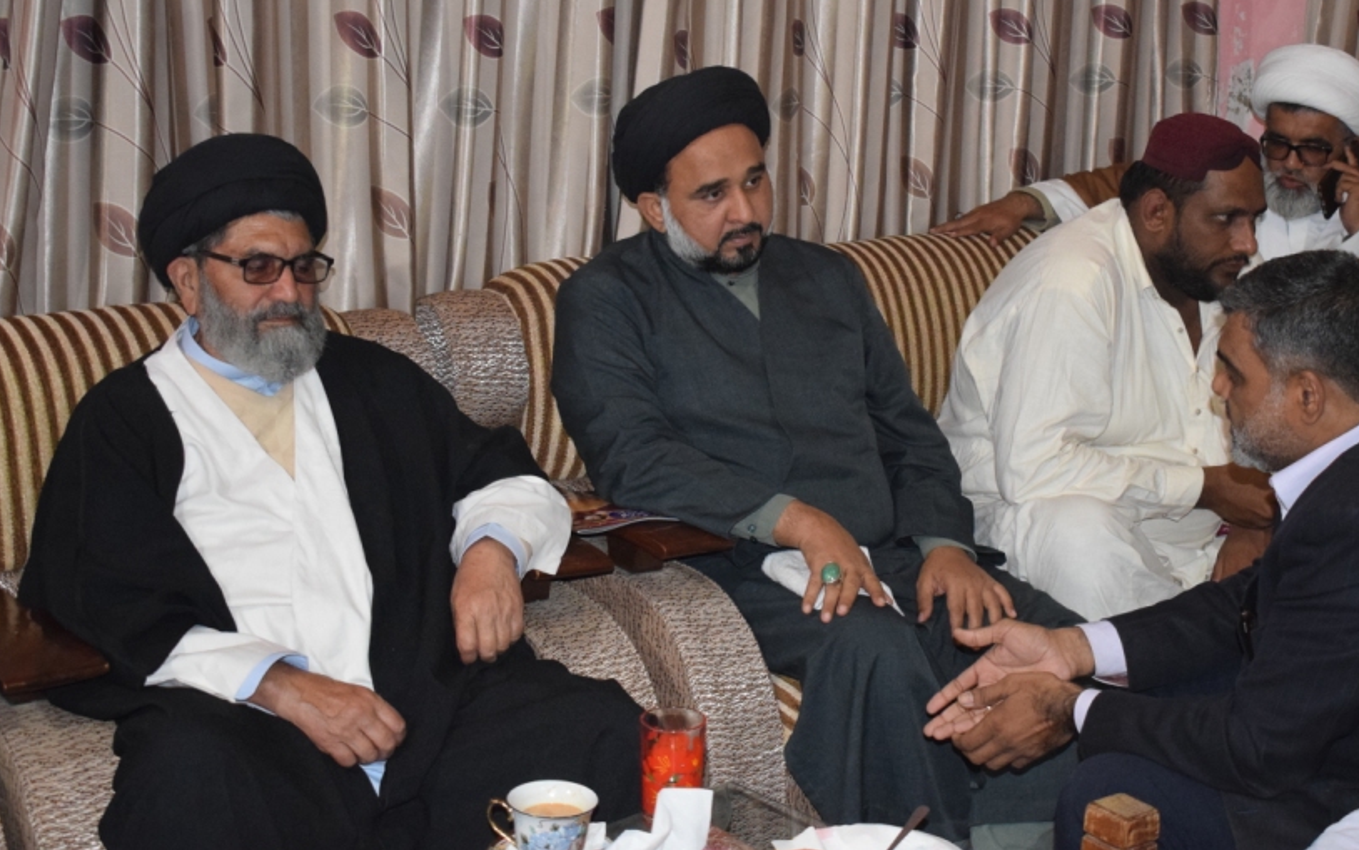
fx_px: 2209
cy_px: 338
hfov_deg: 34.1
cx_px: 790
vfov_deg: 21.7
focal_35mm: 60
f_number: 4.2
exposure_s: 1/60
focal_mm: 31
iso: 3200
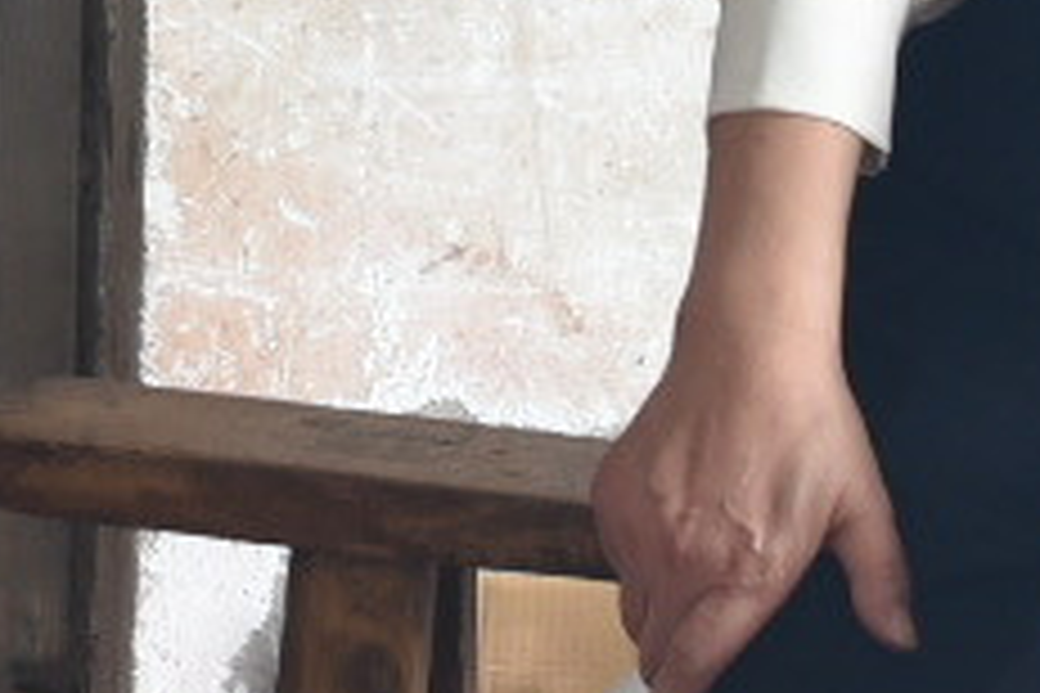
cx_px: -360
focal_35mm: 238
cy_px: -1238
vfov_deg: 5.5
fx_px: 6875
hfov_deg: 8.5
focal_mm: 34
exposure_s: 1/60
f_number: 4
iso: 1000
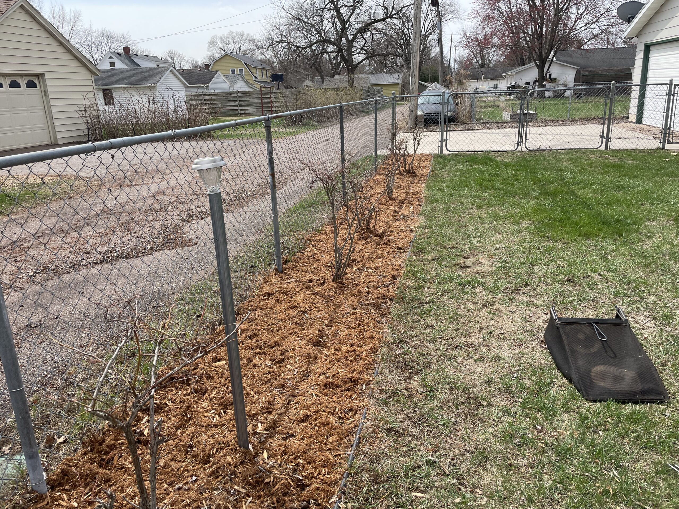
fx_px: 510
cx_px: 340
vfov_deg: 53.1
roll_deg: +3.3
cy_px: 254
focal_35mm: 26
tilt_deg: -17.0
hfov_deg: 67.3
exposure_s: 1/2353
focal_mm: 4.2
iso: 32
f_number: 1.6
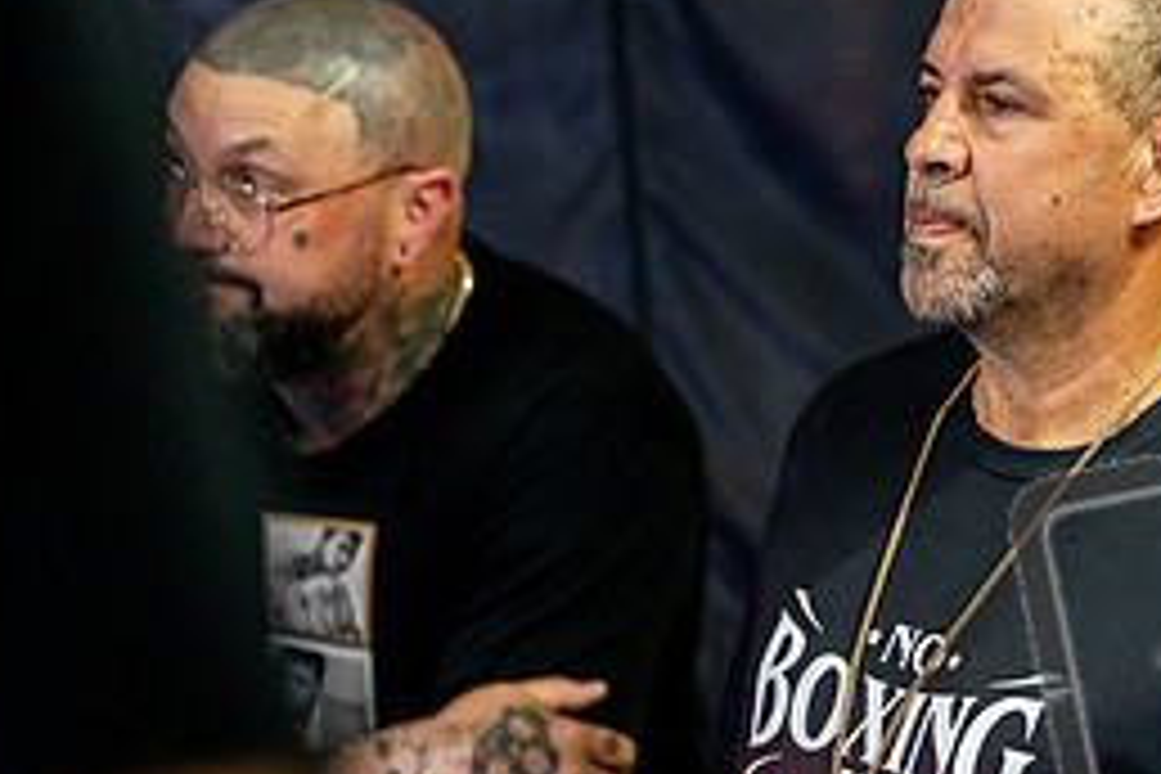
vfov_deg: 5.3
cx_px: 1022
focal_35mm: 261
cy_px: 556
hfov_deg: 7.9
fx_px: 8417
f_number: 2
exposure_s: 1/640
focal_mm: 116
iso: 4000
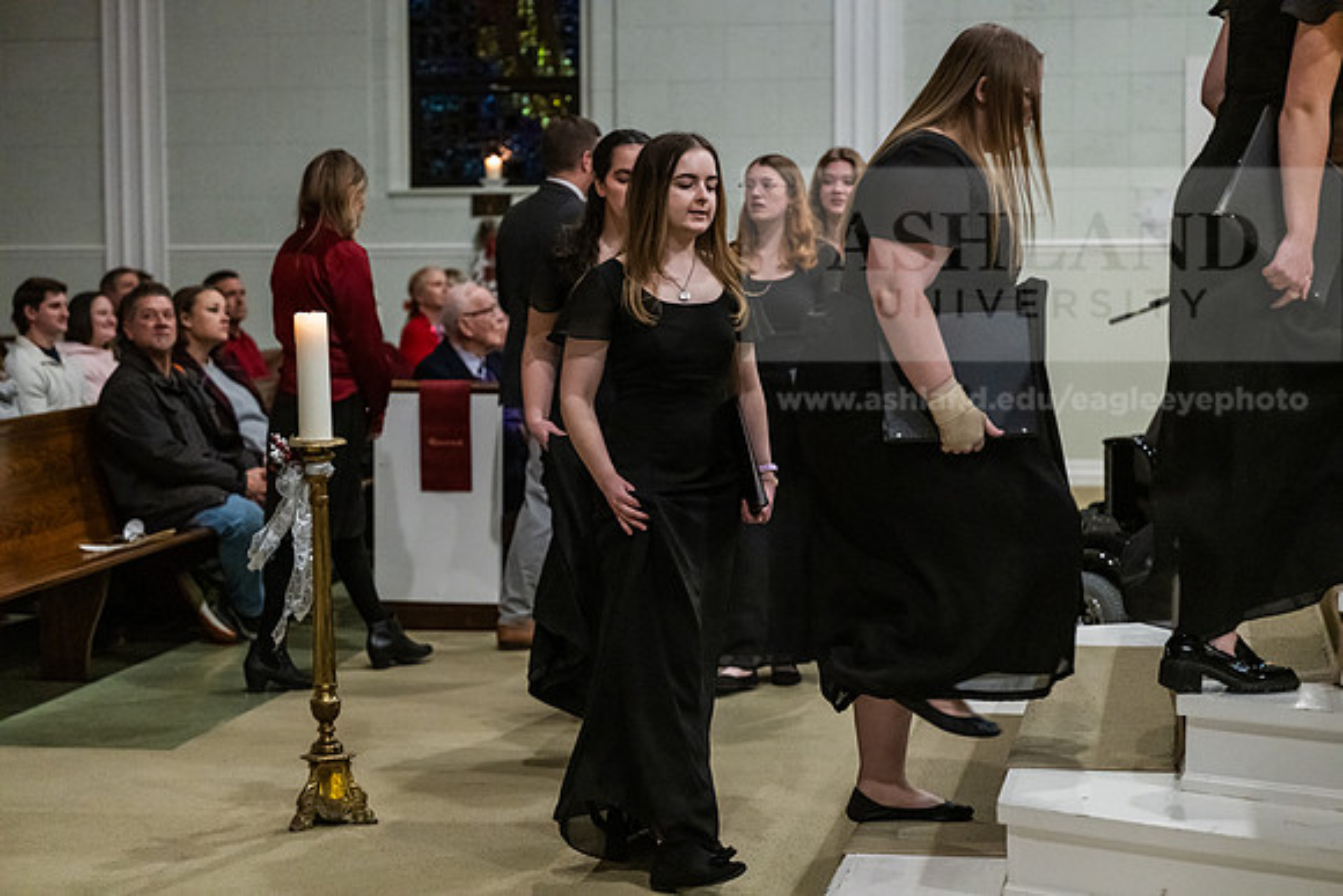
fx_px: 2612
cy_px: 448
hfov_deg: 28.8
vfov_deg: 19.5
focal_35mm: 70
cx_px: 672
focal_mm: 70
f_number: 2.8
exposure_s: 1/160
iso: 6400
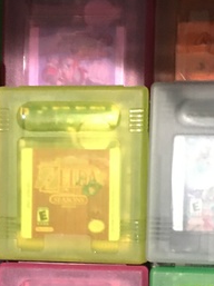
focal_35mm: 104
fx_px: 859
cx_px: 166
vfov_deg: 18.6
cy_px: 262
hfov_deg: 14.1
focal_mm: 4.15
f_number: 2.2
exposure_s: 1/4
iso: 64
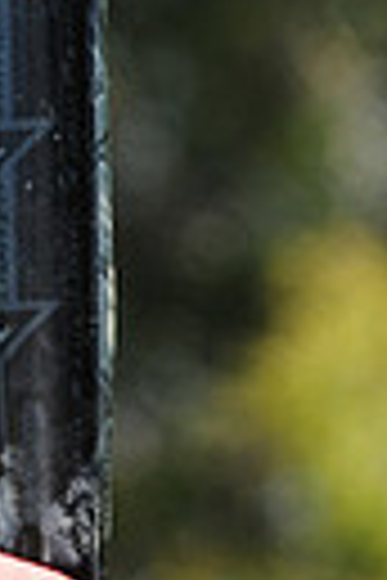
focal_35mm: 877
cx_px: -182
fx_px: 14141
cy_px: 931
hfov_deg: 1.6
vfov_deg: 2.3
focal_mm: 130
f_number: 5.6
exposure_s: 1/500
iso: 200
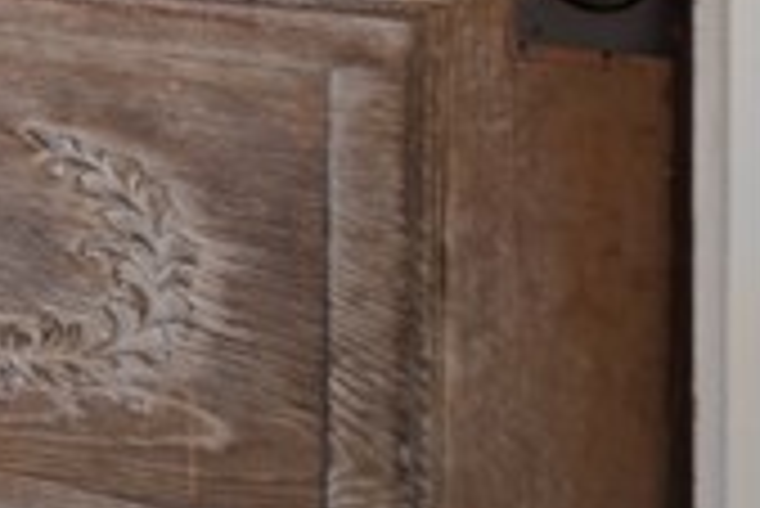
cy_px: -382
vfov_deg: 15.5
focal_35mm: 77
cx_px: -1183
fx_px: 1627
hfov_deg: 14.0
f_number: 5
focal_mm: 12
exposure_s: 1/200
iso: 100
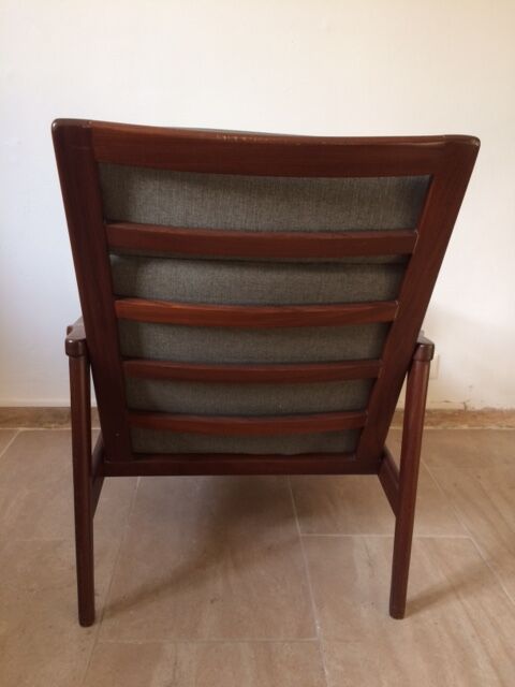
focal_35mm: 29
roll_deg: -1.8
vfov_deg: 61.7
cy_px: 344
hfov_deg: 48.2
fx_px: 575
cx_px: 258
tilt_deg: -21.6
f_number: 2.2
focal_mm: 4.15
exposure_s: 1/33
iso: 100
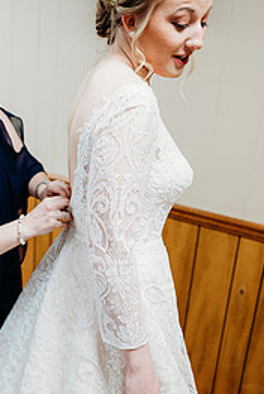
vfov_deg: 47.4
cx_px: 58
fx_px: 450
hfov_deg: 32.0
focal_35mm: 41
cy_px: 198
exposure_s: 1/125
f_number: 1.8
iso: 400
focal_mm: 24
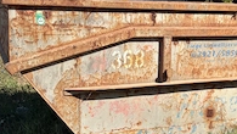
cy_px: 55
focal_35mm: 58
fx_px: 365
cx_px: 171
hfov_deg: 35.4
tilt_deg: -5.9
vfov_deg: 20.7
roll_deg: -3.1
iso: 50
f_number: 1.6
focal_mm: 5.96
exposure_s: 1/2865
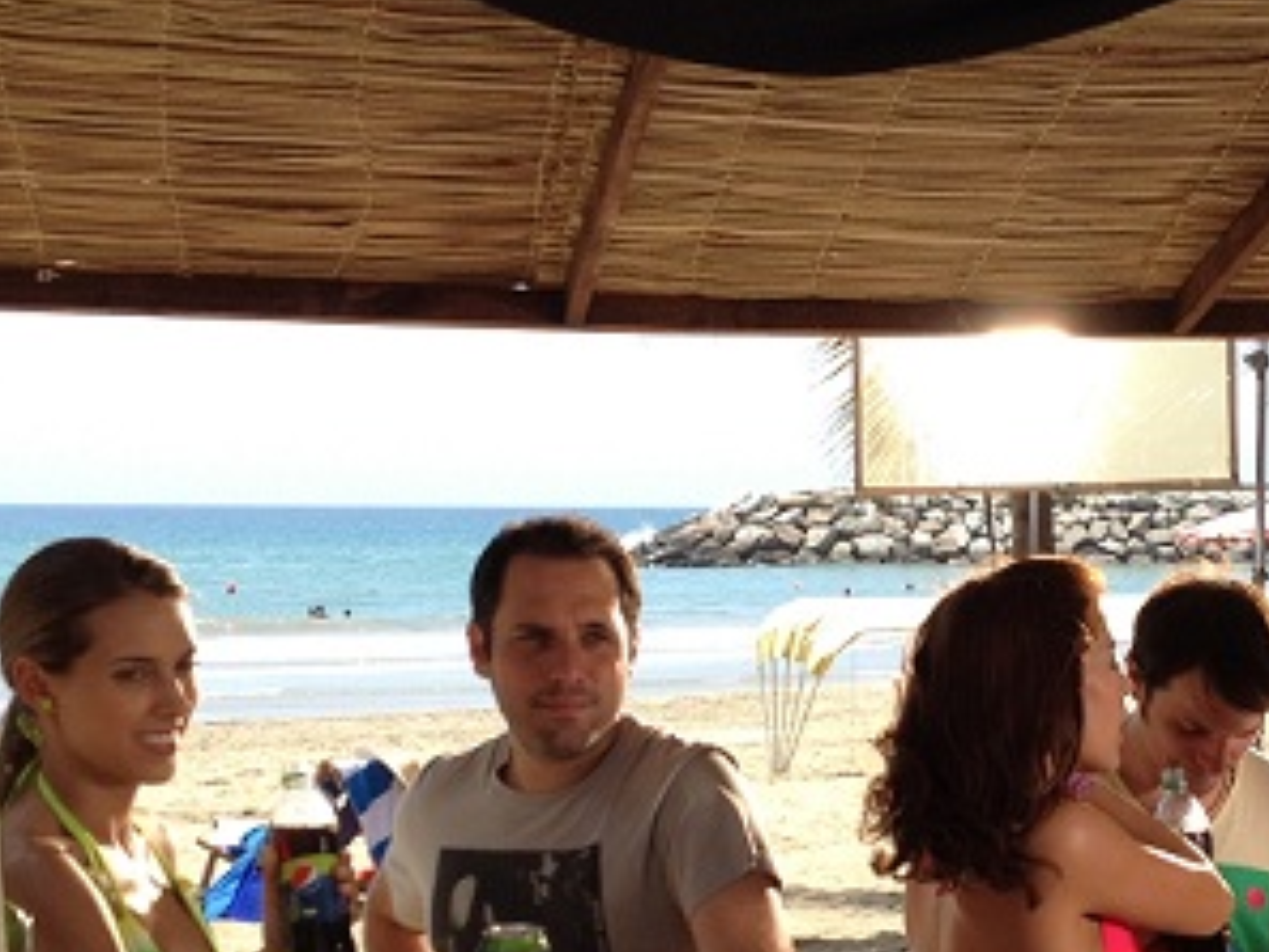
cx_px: 957
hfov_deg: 23.0
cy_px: 739
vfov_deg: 17.5
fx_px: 3081
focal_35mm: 84
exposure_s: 1/778
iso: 64
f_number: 2.4
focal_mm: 4.28
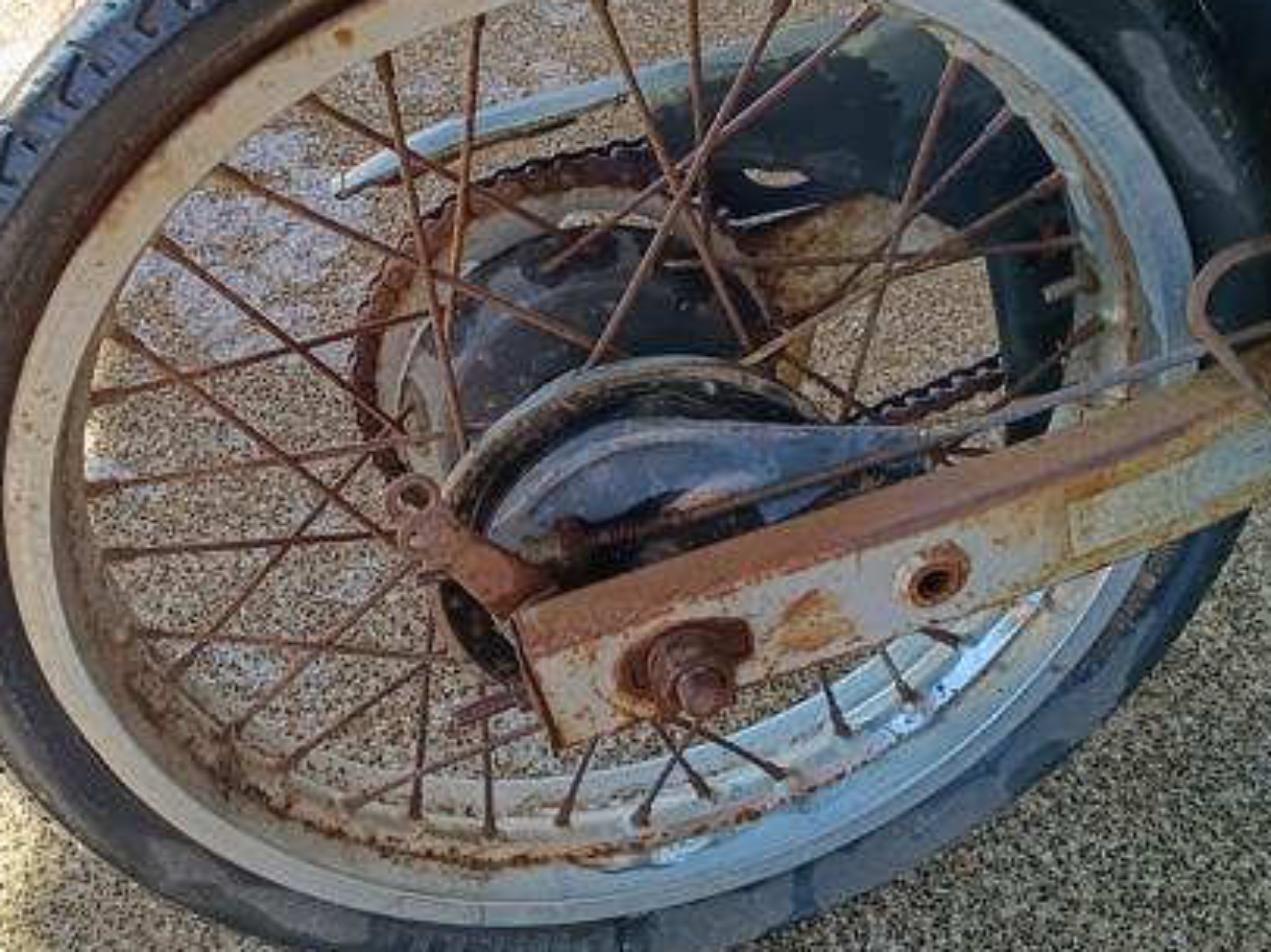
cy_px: 385
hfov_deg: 45.7
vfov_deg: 35.0
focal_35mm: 41
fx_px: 1505
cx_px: 538
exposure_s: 1/186
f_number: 1.8
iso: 143
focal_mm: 4.81
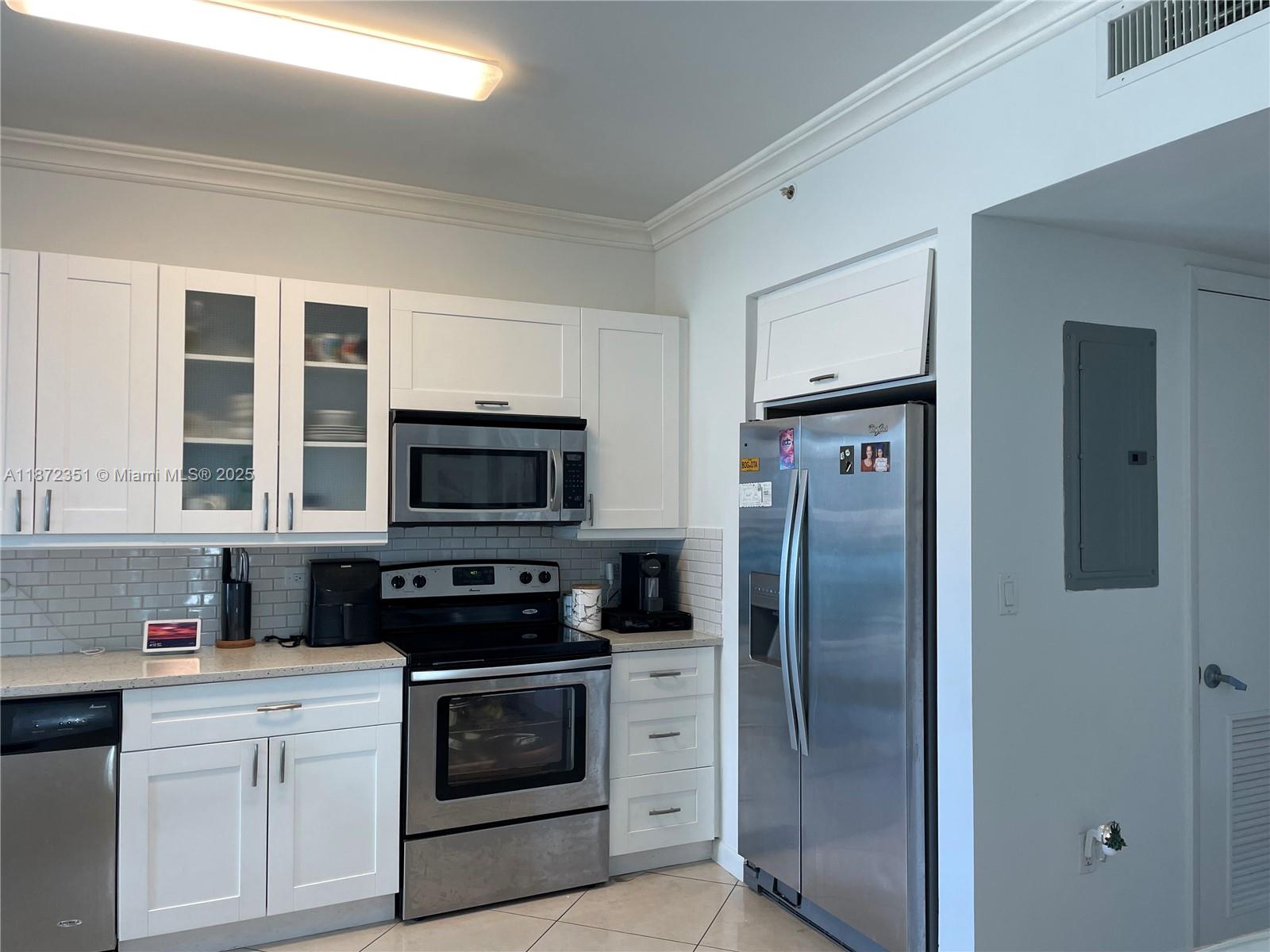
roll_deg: +0.2
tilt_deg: +0.9
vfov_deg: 53.1
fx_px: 954
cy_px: 476
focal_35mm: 26
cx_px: 635
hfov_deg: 67.3
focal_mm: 4.2
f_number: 1.6
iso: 125
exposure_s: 1/120
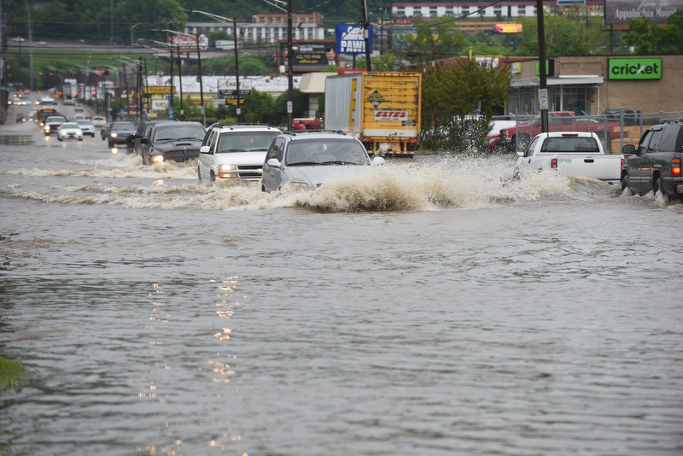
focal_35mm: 170
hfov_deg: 12.1
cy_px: 228
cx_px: 342
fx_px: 3226
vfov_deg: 8.1
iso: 640
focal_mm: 170
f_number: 5.6
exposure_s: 1/800
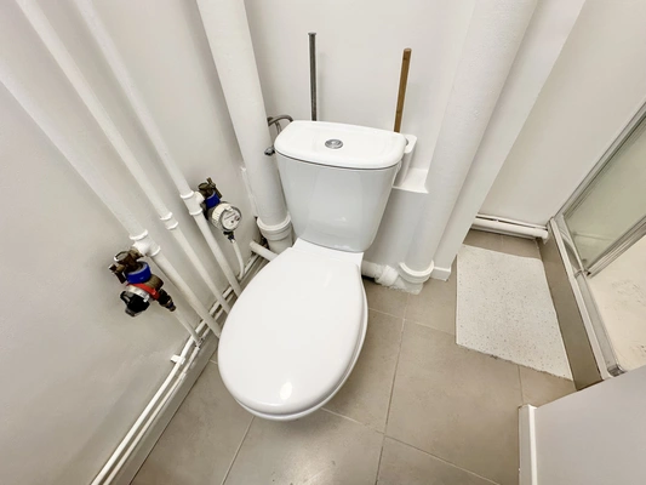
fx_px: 261
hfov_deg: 102.1
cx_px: 323
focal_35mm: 14
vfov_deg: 85.7
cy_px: 242
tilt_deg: -45.6
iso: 125
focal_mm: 2.22
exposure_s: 1/100
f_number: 2.2
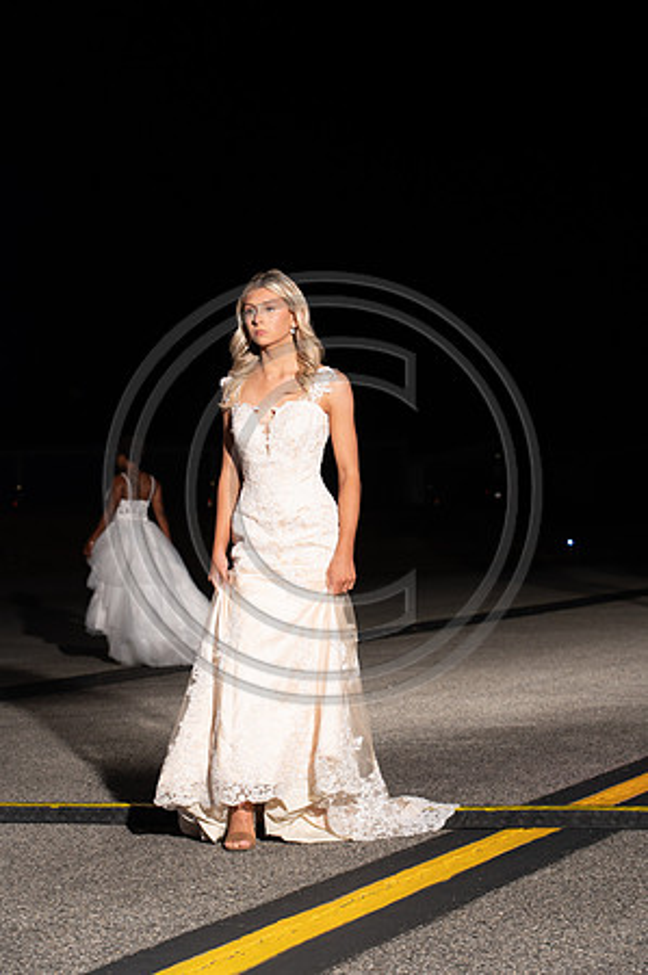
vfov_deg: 22.6
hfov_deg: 15.2
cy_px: 488
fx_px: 2435
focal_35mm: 90
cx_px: 324
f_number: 6.3
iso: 1000
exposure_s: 1/200
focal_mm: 90
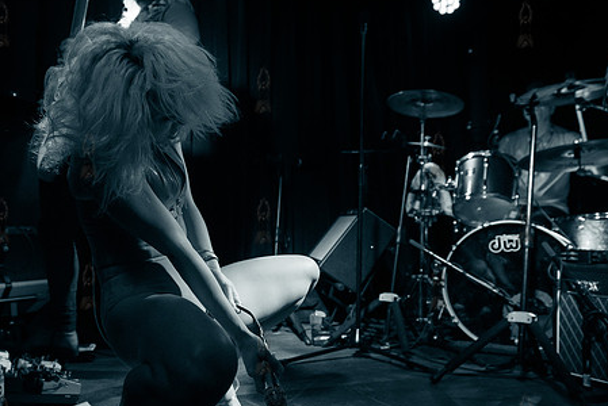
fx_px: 524
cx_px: 263
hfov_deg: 60.0
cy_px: 220
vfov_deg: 42.3
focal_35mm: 31
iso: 2500
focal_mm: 24
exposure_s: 1/200
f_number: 3.5
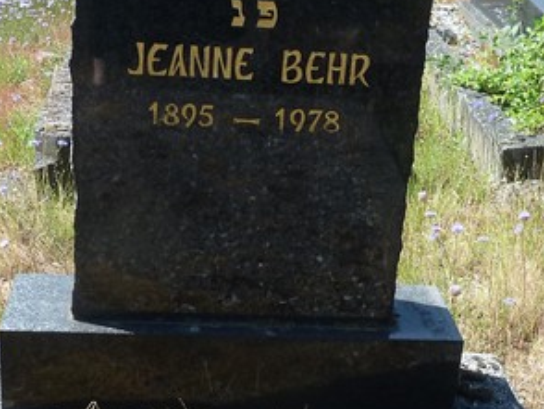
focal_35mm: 68
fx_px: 1070
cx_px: 287
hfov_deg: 28.5
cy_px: 291
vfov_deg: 21.5
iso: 80
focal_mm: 4.1
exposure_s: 1/200
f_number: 4
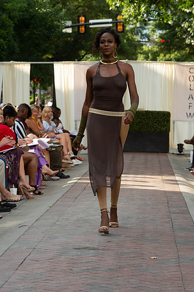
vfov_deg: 13.7
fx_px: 1215
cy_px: 146
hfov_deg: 9.1
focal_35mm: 150
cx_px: 97
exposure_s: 1/160
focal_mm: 150
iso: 400
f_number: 10
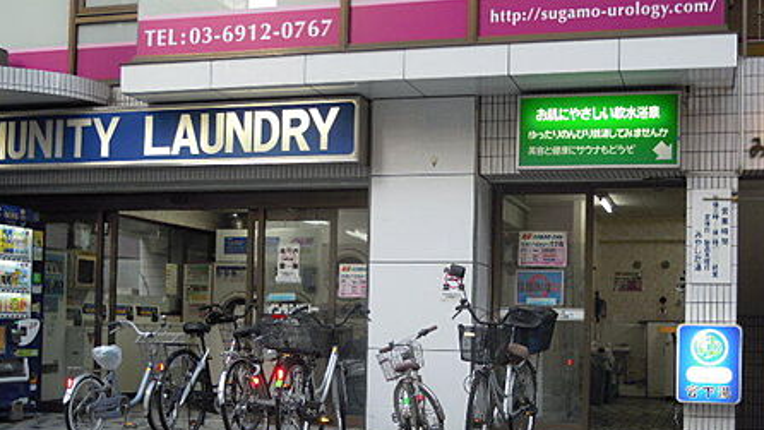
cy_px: 302
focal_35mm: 50
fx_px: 1013
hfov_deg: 41.3
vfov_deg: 23.8
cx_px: 409
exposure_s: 1/40
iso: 100
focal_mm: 5.7
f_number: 2.8
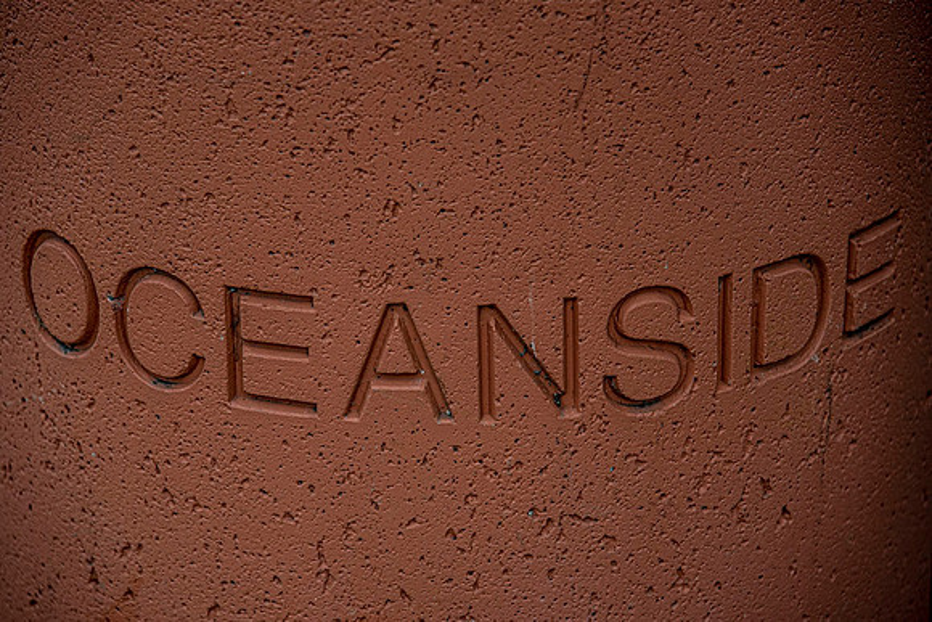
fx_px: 3266
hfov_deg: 16.2
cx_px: 442
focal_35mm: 126
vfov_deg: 10.9
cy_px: 300
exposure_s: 1/1250
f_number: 4
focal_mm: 120
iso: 400
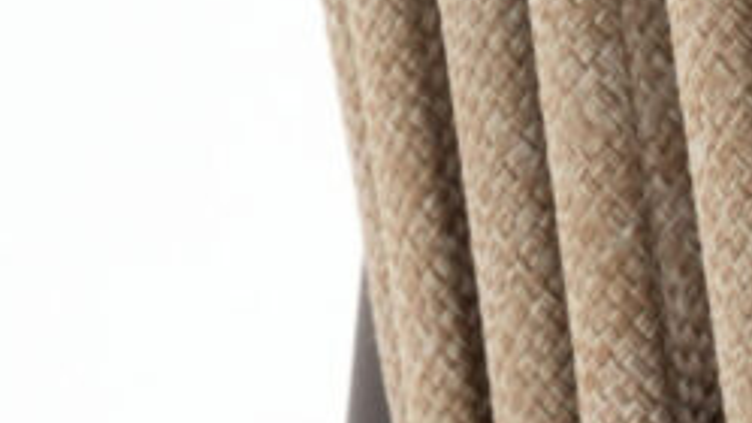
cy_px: -48
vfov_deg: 1.9
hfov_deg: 3.2
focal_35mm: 656
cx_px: 2082
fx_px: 13079
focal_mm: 61
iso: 200
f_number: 18
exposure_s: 1/125
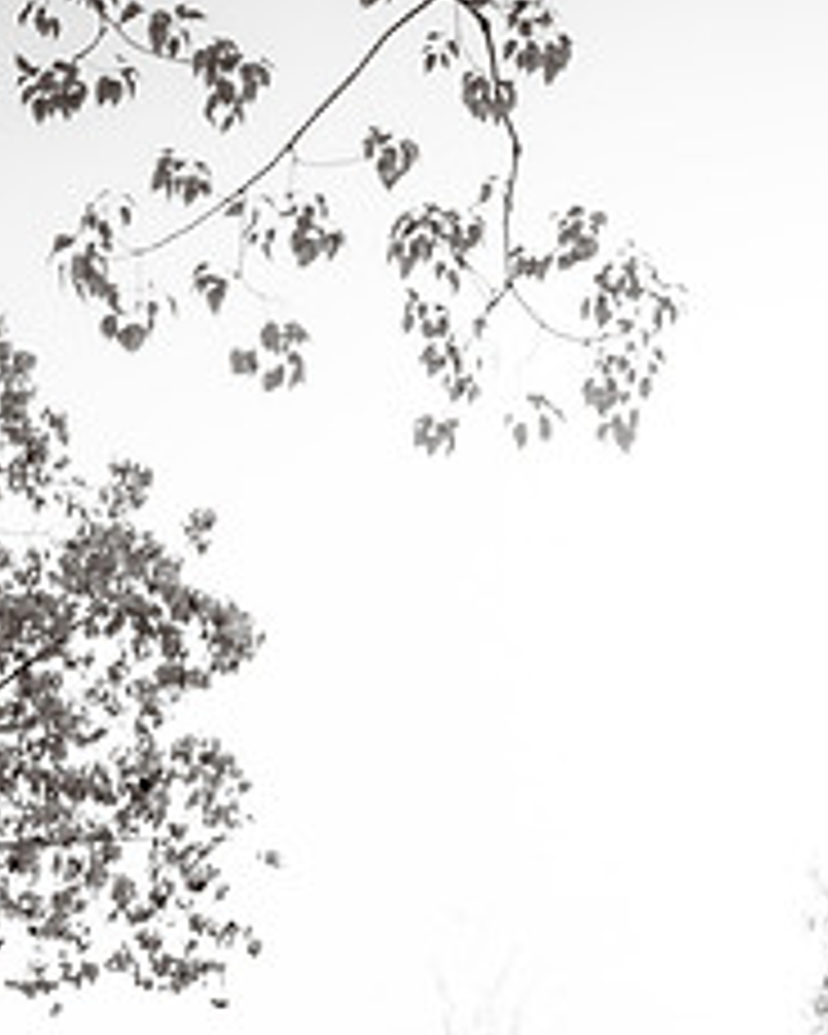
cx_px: 558
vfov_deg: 20.3
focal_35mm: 92
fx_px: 2818
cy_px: 972
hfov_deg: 16.7
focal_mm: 50
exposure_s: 1/400
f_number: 1.4
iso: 250
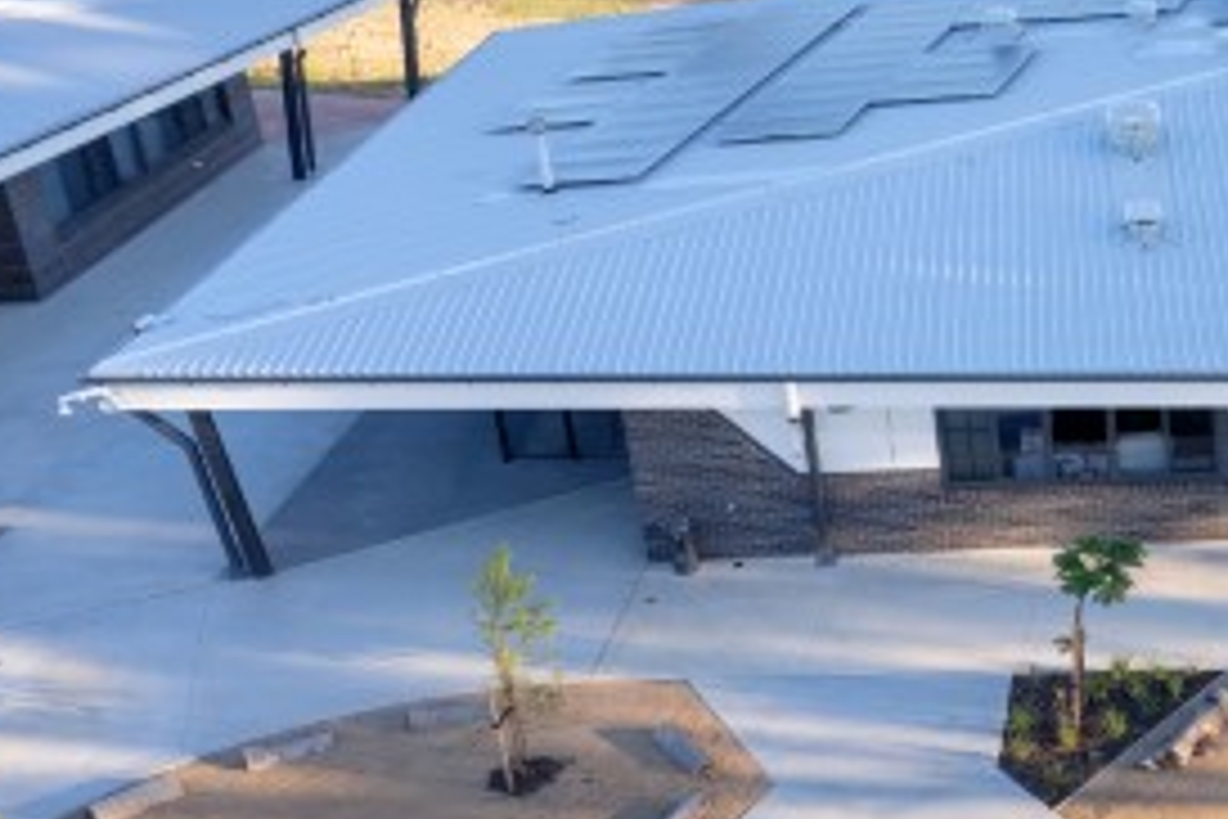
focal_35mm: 58
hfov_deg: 30.2
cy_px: 536
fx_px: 1978
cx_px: 1410
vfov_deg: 23.3
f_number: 2.8
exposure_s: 1/240
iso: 110
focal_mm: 8.38
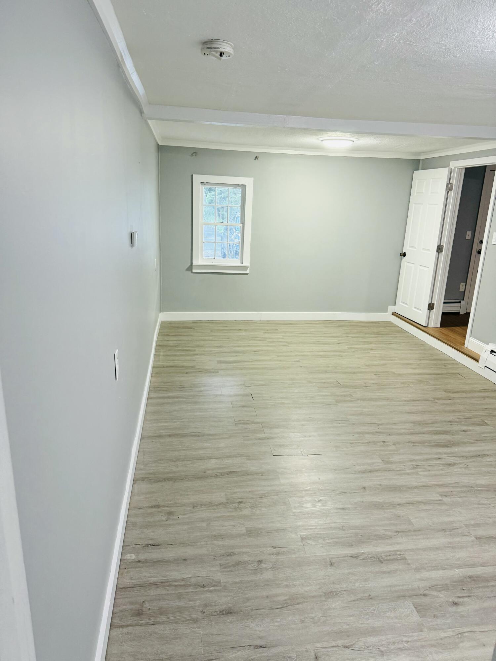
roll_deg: -2.9
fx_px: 459
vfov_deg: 71.6
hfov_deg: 56.8
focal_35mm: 24
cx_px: 248
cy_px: 330
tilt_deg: -17.2
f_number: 1.78
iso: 250
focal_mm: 6.76
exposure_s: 1/60
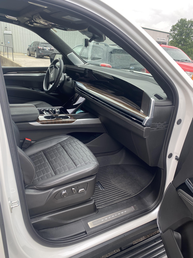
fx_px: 193
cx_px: 96
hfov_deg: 53.1
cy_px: 129
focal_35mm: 26
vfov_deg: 67.3
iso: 32
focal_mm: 4.25
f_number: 1.8
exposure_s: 1/195
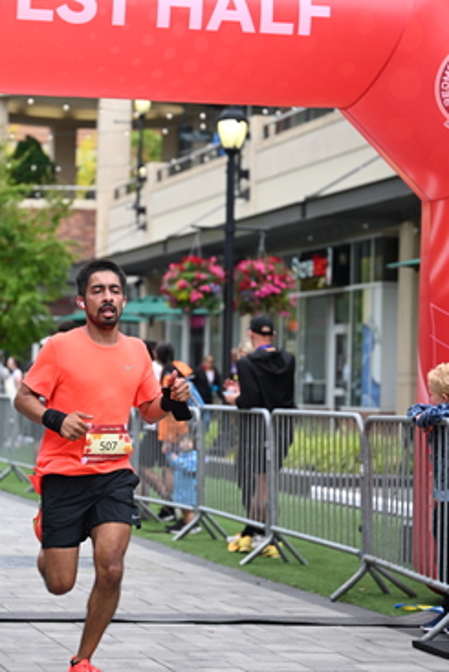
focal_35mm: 105
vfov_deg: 19.4
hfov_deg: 13.0
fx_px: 1962
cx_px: 115
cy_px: 306
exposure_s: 1/2000
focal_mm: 70
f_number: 2.8
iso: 640
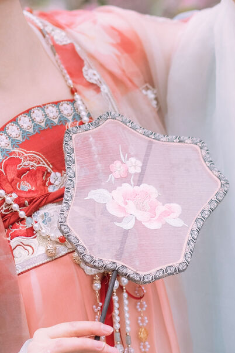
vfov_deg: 8.1
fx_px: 2484
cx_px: 108
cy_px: 91
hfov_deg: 5.4
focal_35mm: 254
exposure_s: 1/1250
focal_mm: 85
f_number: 1.8
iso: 200
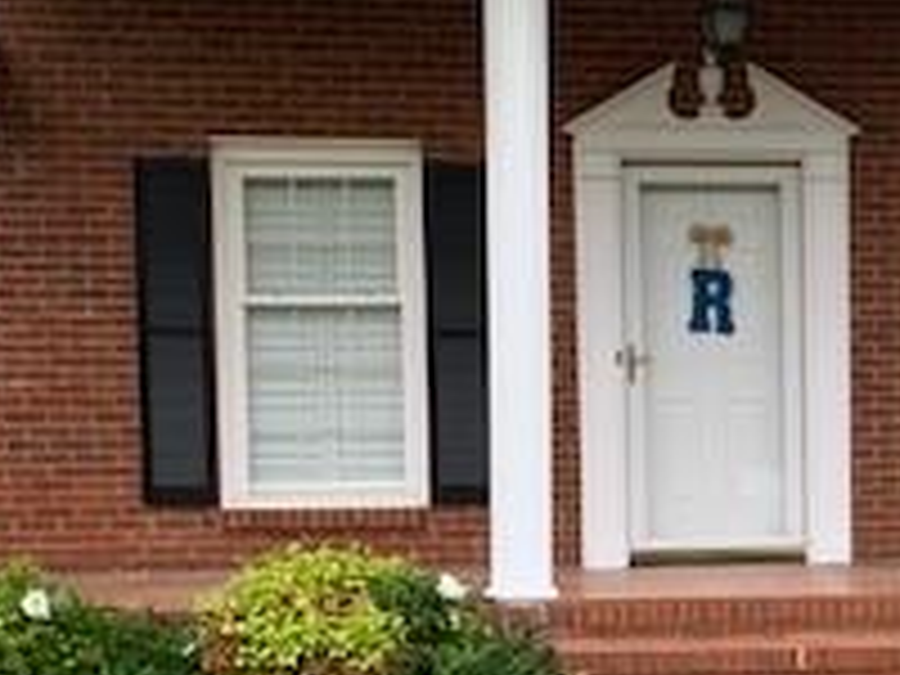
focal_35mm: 83
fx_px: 2158
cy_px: 603
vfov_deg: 17.5
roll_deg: -1.1
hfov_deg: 23.0
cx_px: 801
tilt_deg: -0.9
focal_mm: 4.25
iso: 25
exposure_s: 1/217
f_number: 1.8
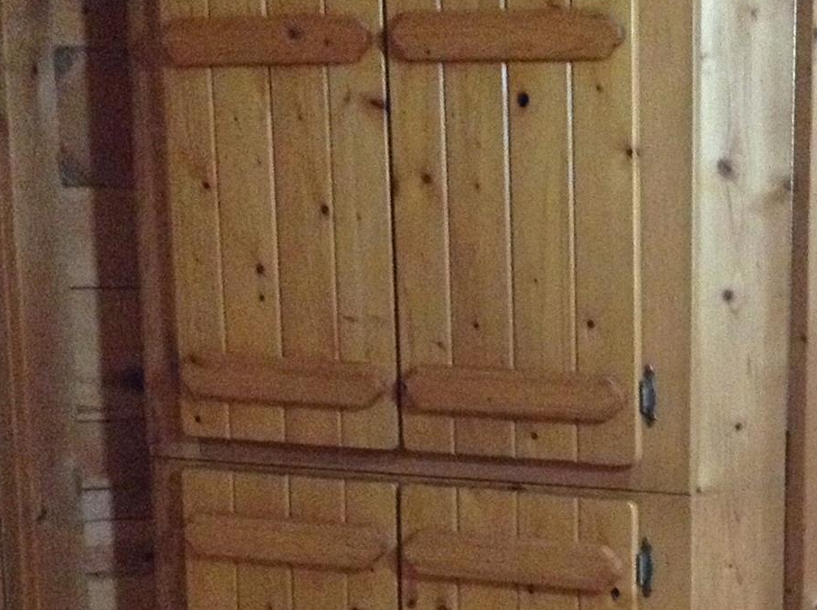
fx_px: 1861
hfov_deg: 24.2
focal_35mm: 79
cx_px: 711
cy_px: 492
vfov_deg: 18.4
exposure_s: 1/15
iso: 800
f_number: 2.4
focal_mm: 4.28
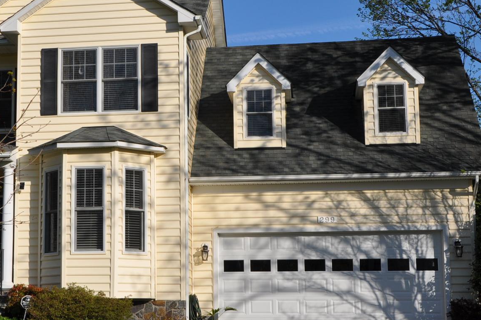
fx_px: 1001
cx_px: 139
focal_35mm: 75
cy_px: 161
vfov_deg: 18.1
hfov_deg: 26.8
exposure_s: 1/400
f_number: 10
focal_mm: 28
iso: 200
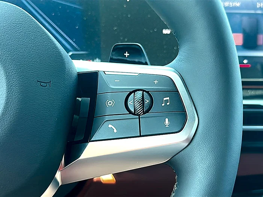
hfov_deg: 43.9
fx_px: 327
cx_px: 132
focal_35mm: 43
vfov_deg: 33.6
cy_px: 98
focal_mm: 6.86
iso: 80
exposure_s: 1/134
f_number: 1.78
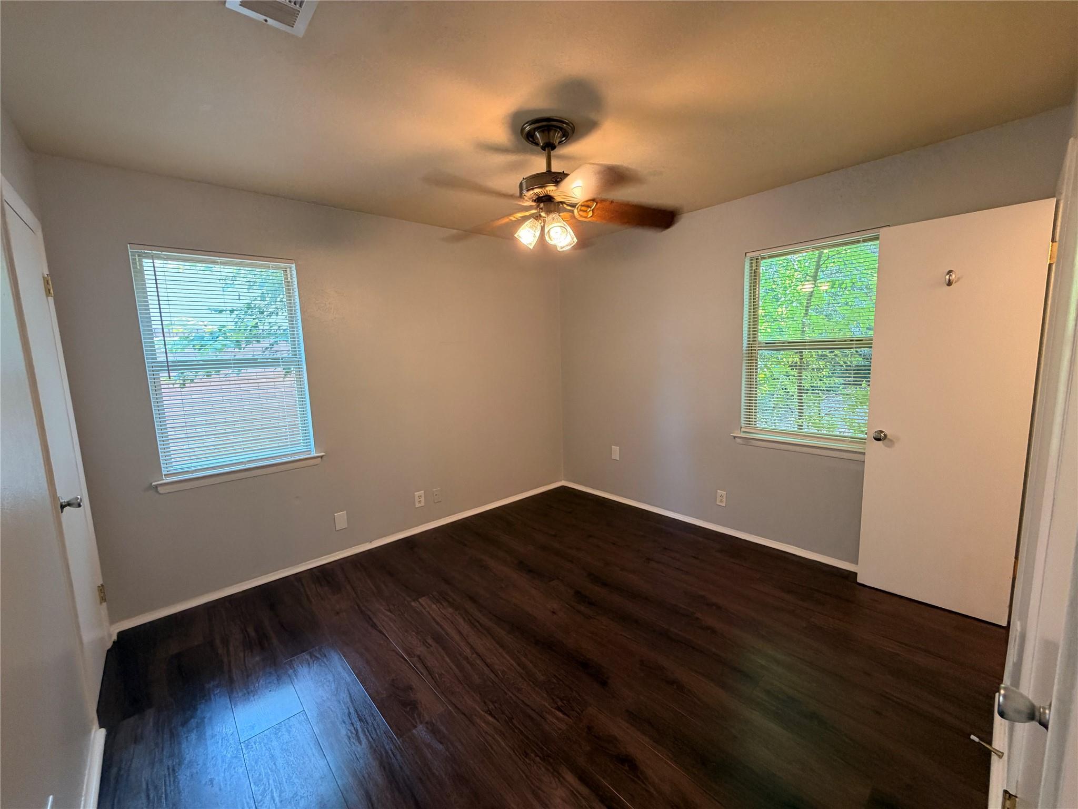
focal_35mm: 14
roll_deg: +2.8
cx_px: 539
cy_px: 404
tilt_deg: -7.7
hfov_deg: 102.1
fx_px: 436
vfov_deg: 85.7
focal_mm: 2.22
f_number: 2.2
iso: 250
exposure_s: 1/60
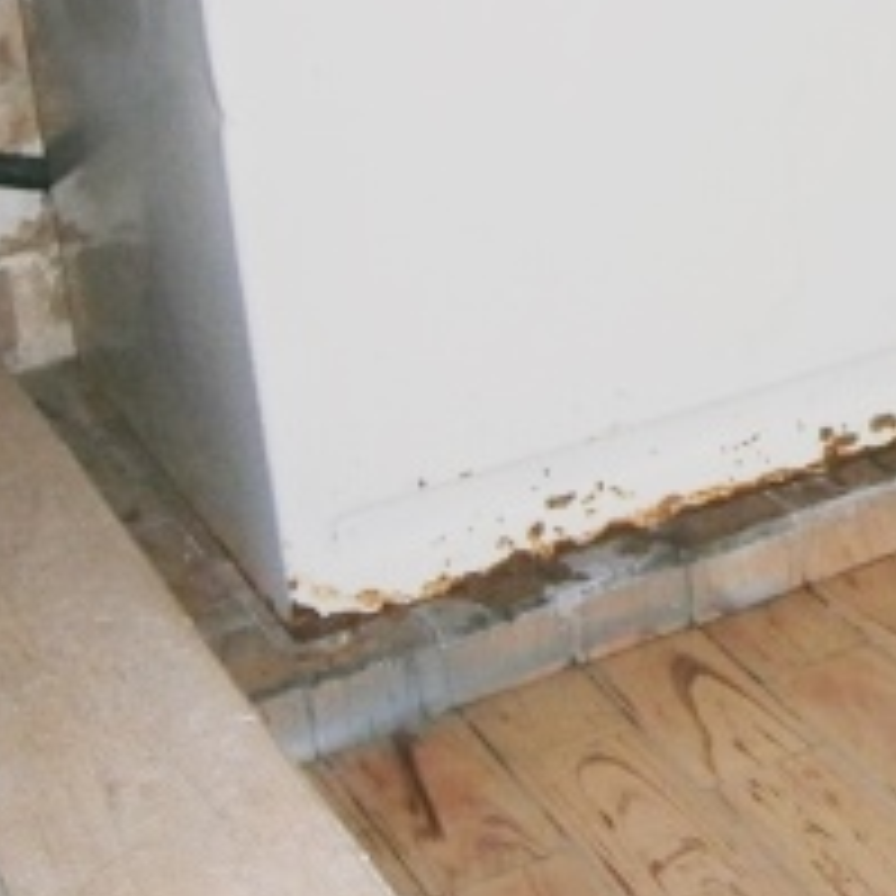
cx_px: 1166
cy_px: 59
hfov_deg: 21.2
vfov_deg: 22.7
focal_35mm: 74
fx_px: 2167
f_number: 2.8
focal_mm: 4.7
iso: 125
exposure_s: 1/30
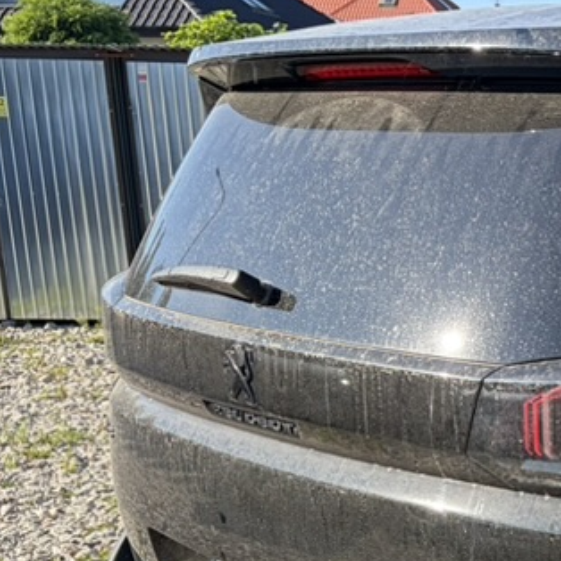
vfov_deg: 22.2
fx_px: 1375
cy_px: 557
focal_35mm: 75
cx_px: 775
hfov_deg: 20.6
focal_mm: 5.96
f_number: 1.6
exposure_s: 1/1217
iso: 64
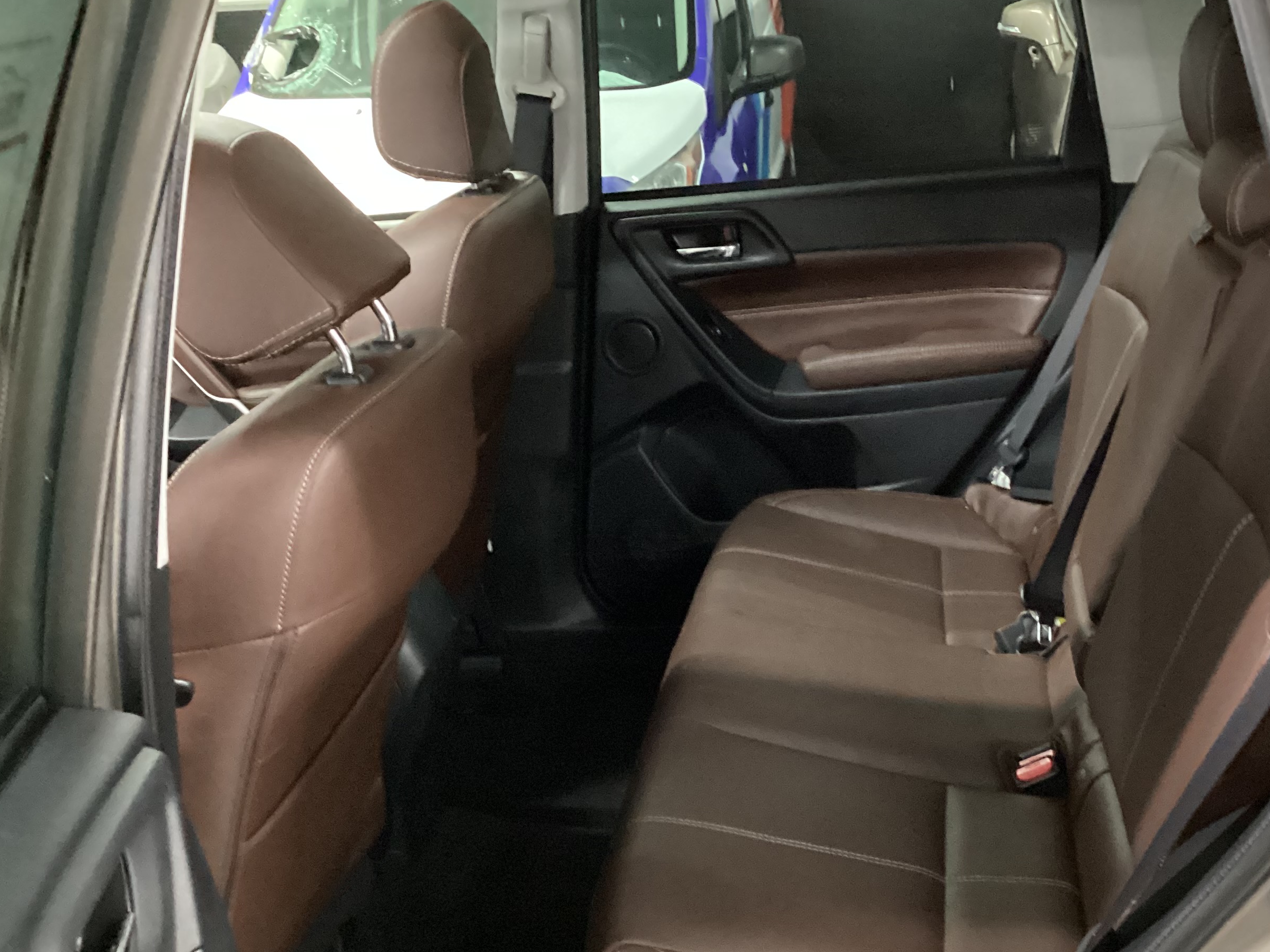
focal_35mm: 42
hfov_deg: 44.6
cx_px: 762
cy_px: 556
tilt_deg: -23.0
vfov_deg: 34.3
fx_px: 1541
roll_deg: +2.6
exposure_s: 1/17
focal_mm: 3.3
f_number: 2.4
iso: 640
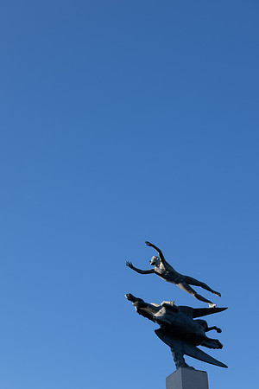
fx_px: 755
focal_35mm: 70
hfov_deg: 19.5
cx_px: 130
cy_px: 194
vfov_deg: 28.8
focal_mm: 70
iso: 100
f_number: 11
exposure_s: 1/125
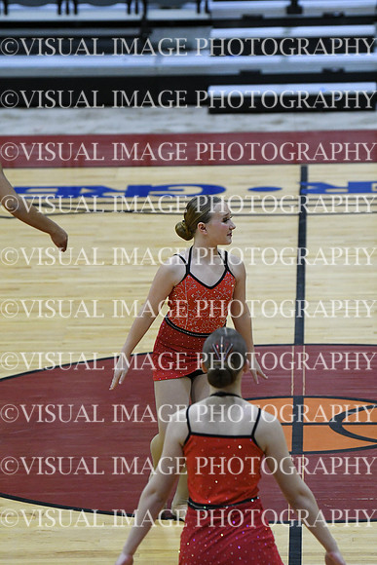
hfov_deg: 5.7
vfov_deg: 8.6
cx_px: 188
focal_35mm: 240
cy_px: 282
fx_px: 3767
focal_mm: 160
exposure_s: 1/500
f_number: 4
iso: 5000
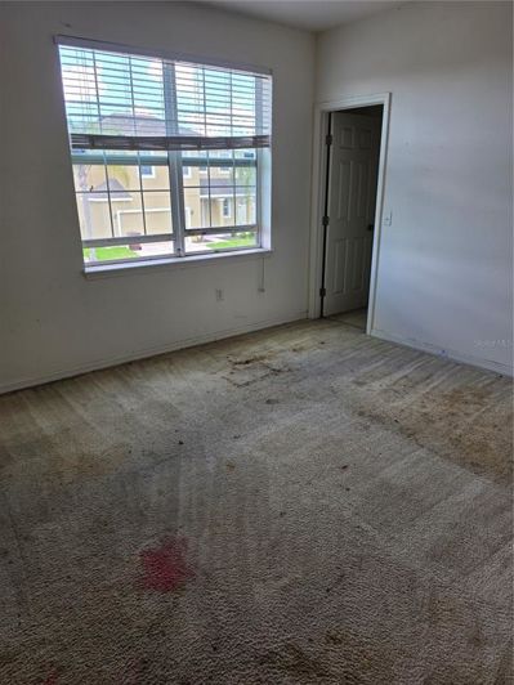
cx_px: 257
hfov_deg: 58.9
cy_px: 342
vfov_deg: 73.9
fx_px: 455
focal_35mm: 23
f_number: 1.4
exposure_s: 1/180
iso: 25
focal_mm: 6.5
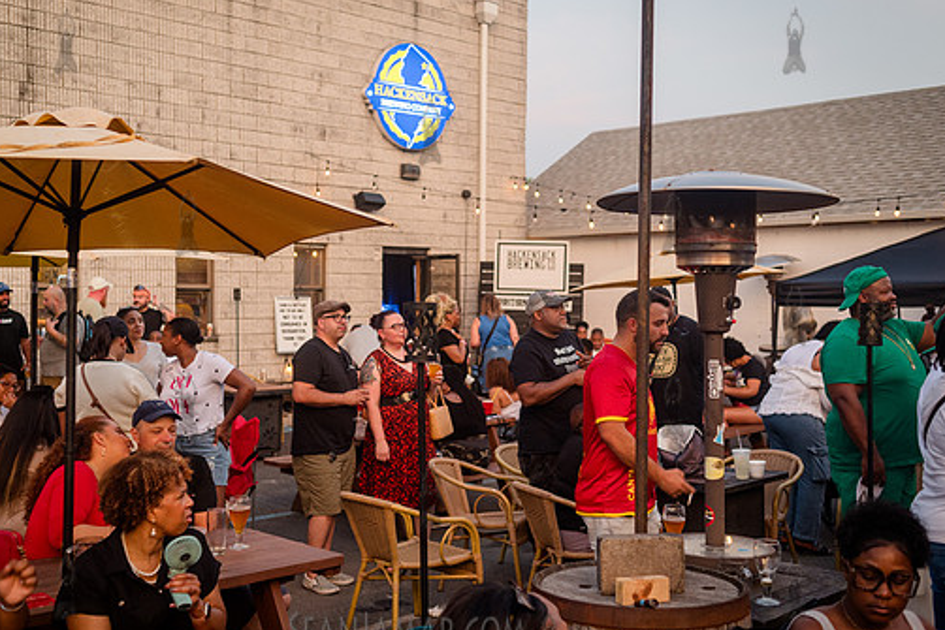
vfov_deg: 32.7
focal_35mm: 41
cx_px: 429
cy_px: 313
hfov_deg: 47.3
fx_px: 1076
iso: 1000
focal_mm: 35
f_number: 3.2
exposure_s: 1/125
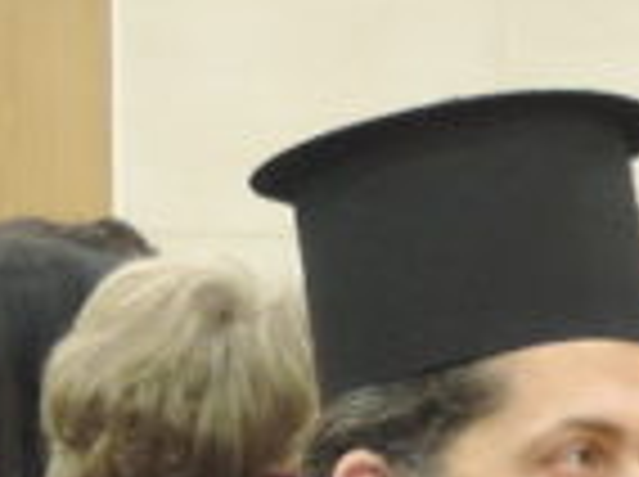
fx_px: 6266
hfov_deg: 5.8
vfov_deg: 4.3
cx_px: 639
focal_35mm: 340
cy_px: 1210
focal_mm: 8.3
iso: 400
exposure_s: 1/13
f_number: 3.5
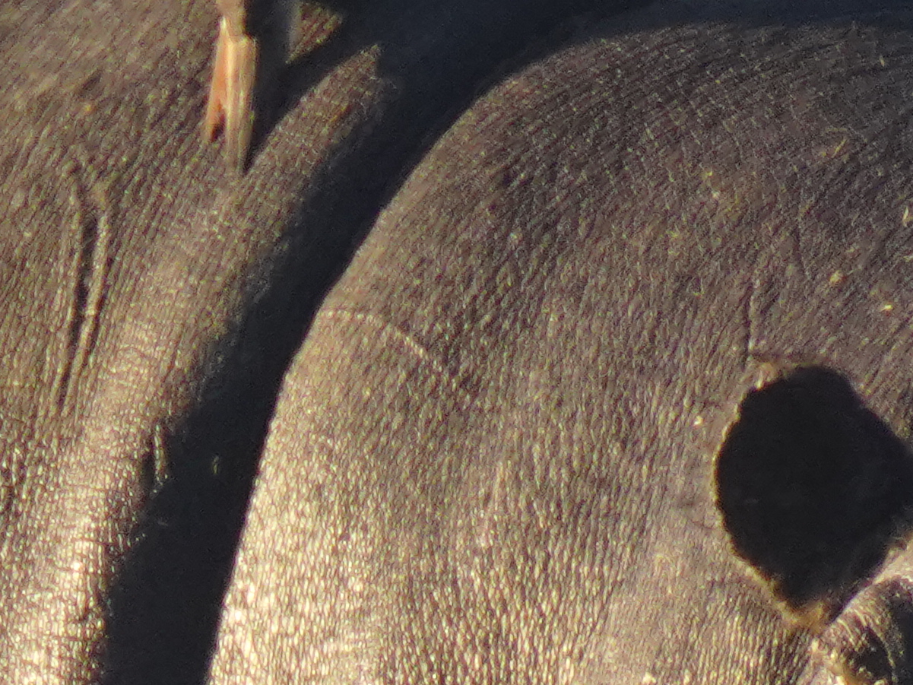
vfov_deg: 0.5
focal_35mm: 2934
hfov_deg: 0.7
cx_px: 219
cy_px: 599
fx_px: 77392
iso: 200
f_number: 6.4
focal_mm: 118
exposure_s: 1/250
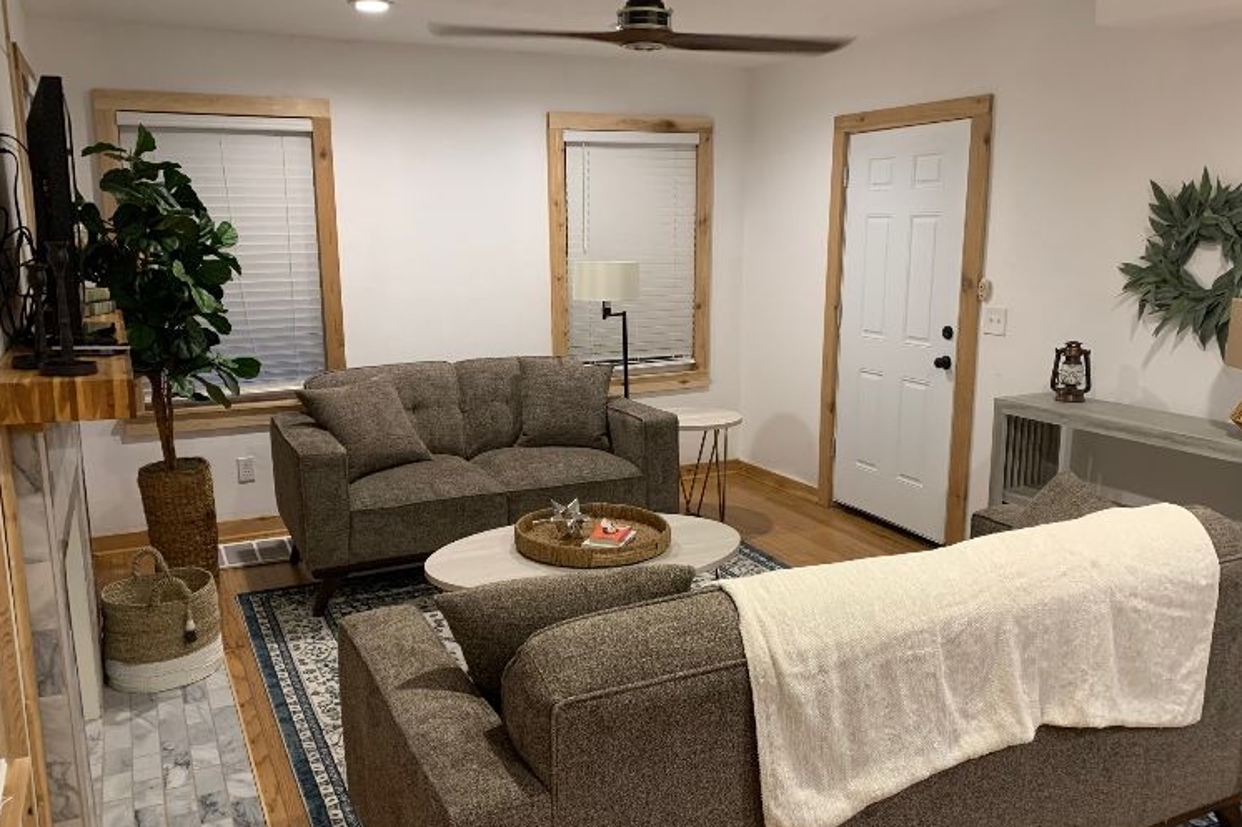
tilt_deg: -10.6
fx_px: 1000
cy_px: 438
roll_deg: -0.6
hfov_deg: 63.7
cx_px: 616
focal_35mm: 29
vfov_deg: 44.9
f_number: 1.8
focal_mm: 4.25
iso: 250
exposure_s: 1/60
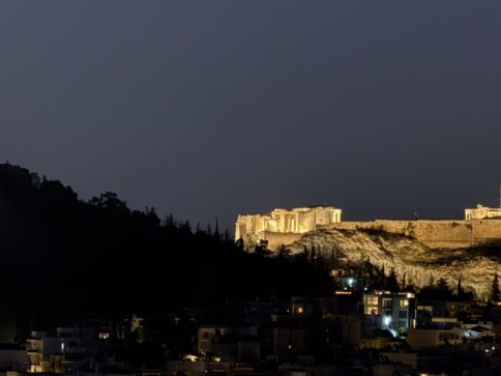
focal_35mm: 254
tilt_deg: +0.6
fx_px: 3676
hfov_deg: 7.8
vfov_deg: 5.8
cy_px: 320
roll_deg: -1.5
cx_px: 476
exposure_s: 1/7
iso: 1250
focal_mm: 15.66
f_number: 2.8
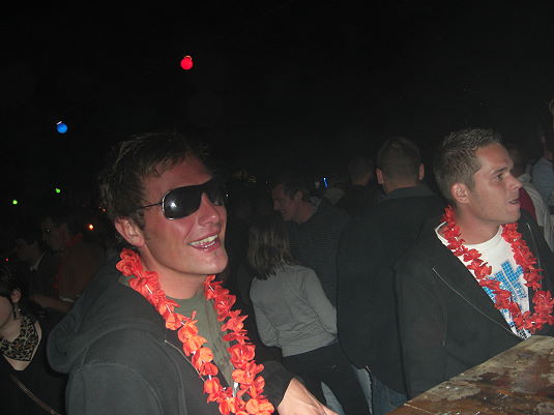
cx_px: 277
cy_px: 208
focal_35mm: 38
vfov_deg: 37.7
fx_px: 608
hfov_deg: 49.0
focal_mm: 7.9
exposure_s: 1/60
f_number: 2.8
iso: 200
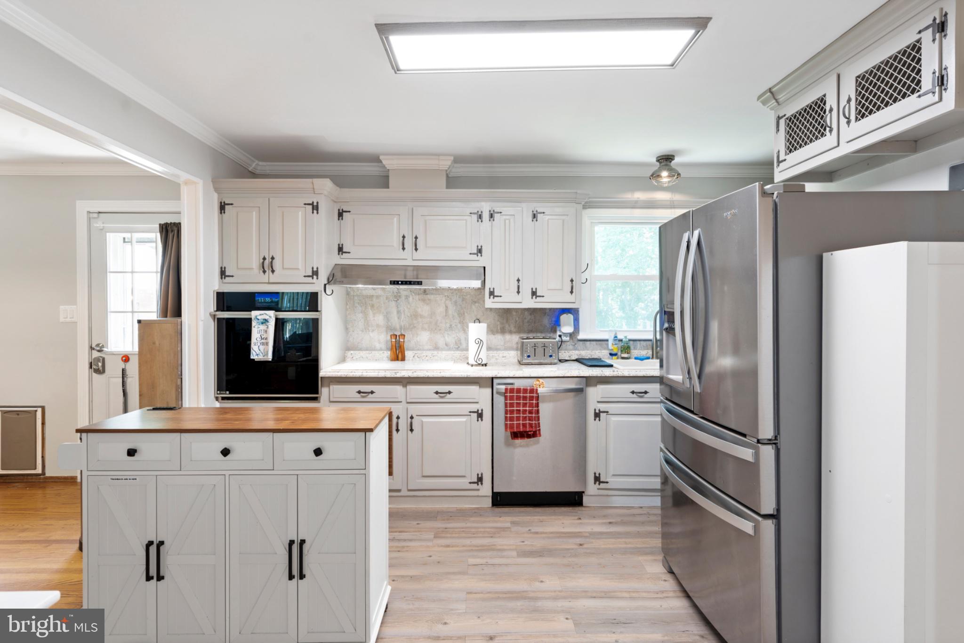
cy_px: 322
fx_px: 482
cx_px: 482
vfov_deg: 67.4
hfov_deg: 90.0
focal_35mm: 18
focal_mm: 18
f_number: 7.1
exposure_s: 2
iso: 200
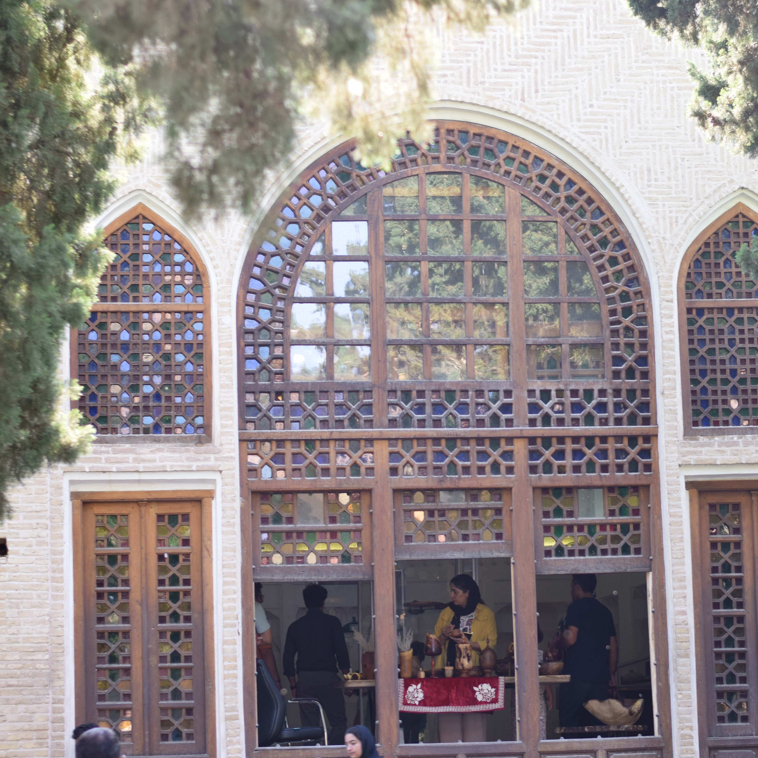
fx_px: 2552
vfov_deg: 16.9
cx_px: 514
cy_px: 406
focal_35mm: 103
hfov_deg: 16.9
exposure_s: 1/100
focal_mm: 50
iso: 100
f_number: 2.5
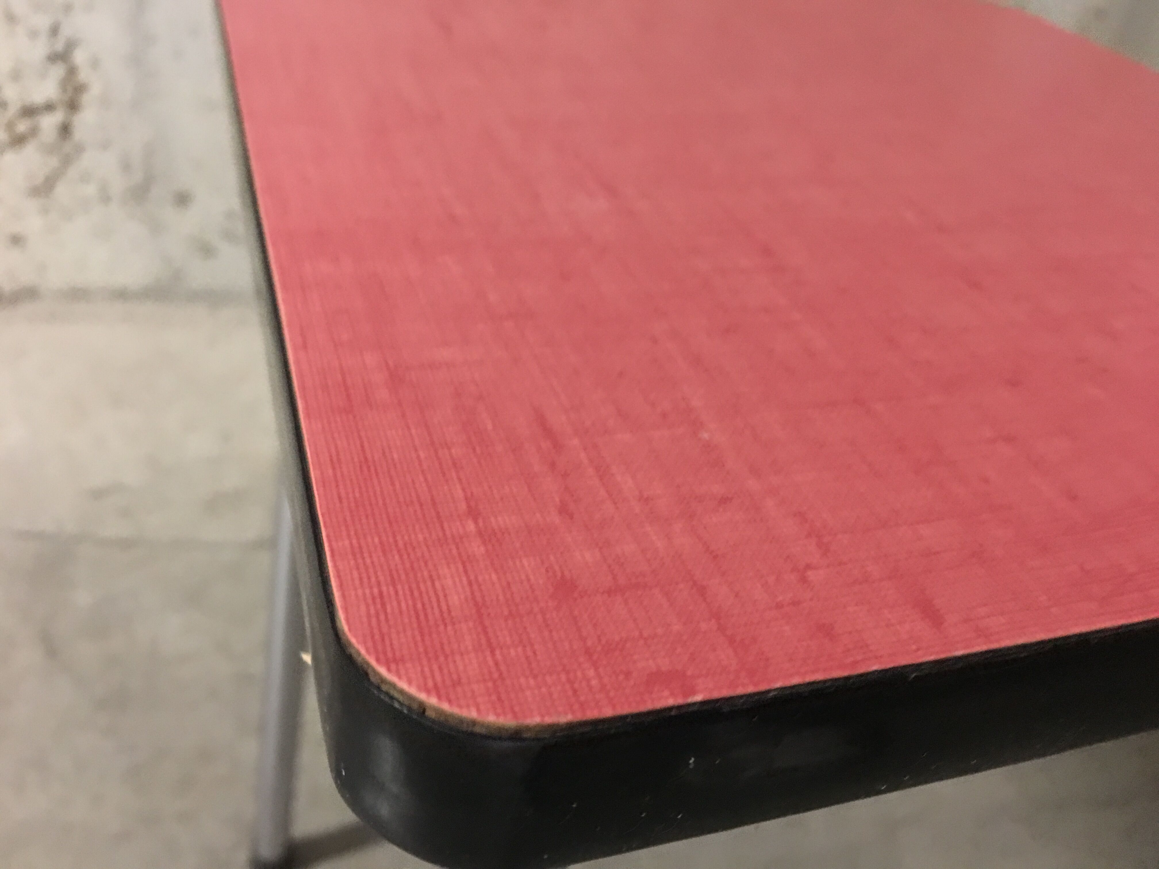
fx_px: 971
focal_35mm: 29
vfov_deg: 48.2
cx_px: 580
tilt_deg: -33.4
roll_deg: -9.2
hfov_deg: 61.7
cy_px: 434
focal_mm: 4.15
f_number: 2.2
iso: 125
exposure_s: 1/4
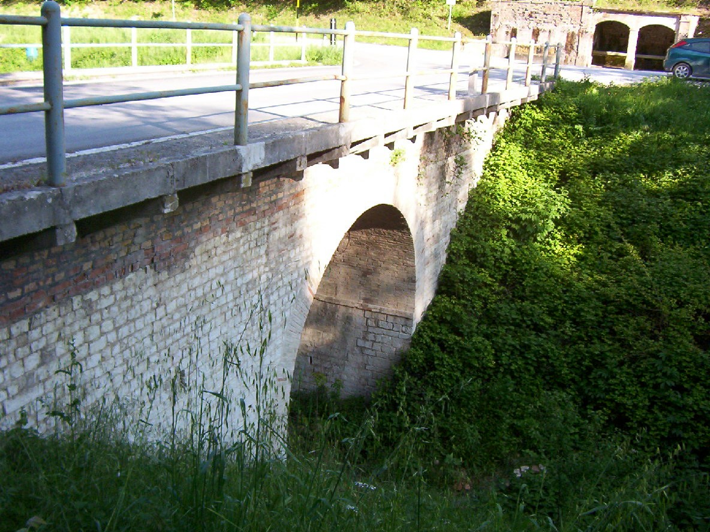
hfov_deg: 51.4
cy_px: 266
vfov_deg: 39.7
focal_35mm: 36
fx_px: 738
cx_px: 355
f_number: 2.76
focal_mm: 5.54
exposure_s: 1/402
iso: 100
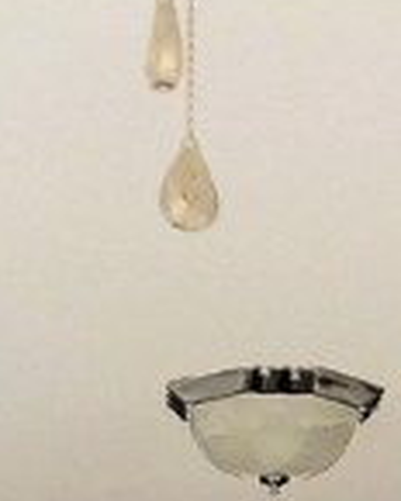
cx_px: 266
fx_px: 2151
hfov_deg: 10.6
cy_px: 1171
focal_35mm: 145
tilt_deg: -6.3
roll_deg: -0.9
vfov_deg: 11.3
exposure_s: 1/27
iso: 20
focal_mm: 3.99
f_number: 1.8
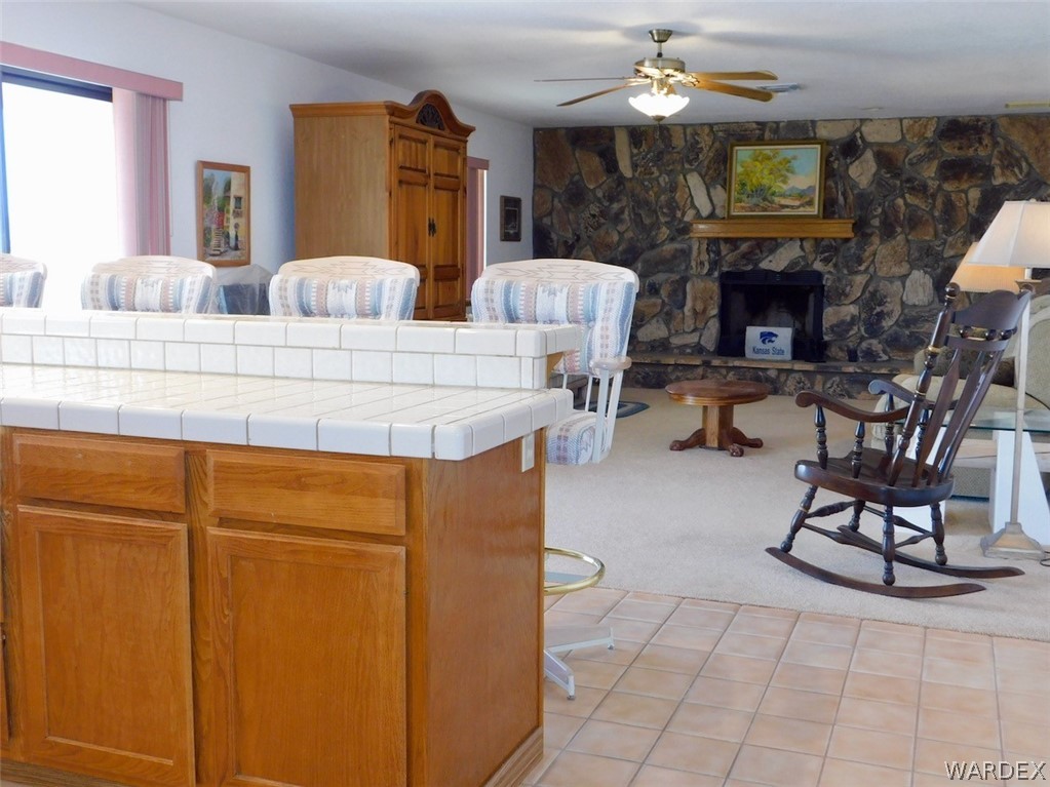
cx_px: 525
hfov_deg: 51.4
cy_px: 394
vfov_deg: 39.6
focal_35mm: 36
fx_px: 1092
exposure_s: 1/30
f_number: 3.5
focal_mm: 6.3
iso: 200
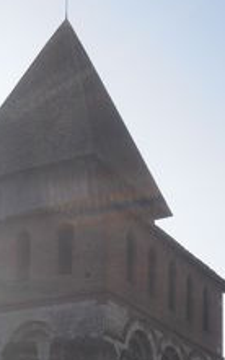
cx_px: 42
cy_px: 305
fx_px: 884
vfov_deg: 22.6
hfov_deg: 14.4
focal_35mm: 90
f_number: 10
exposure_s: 1/160
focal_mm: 7.91
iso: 64
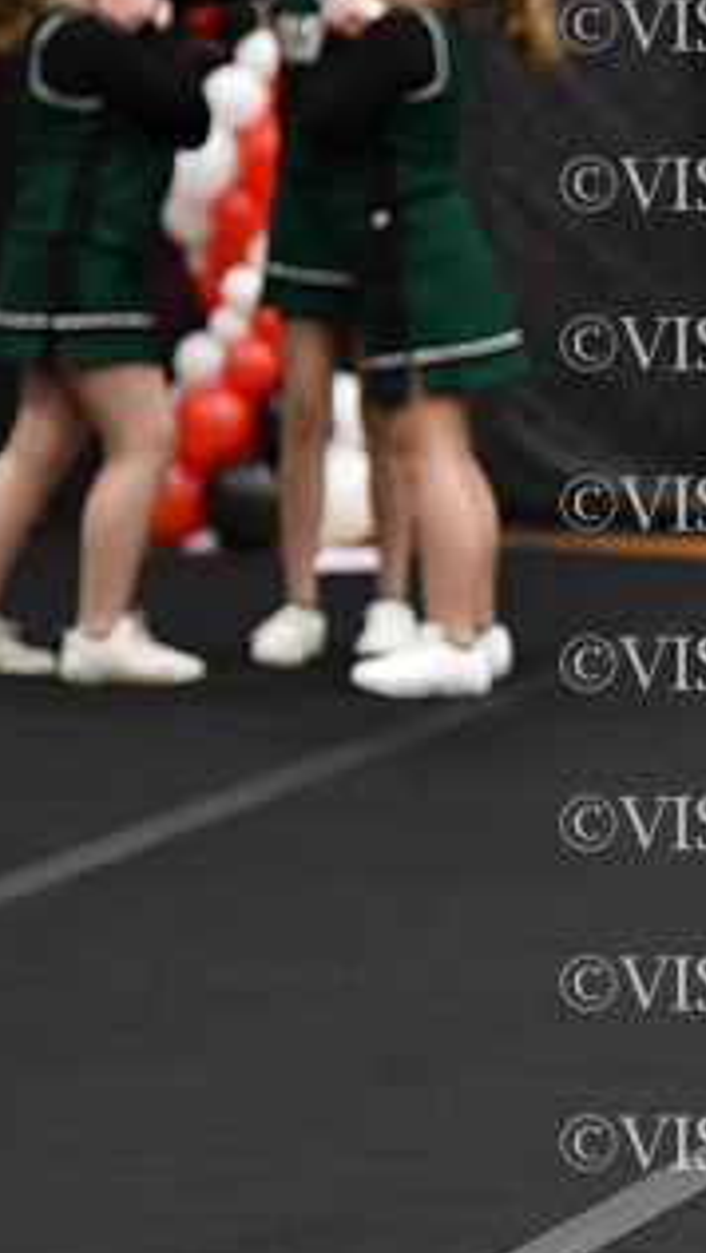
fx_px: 12899
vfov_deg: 5.6
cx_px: 1134
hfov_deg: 3.1
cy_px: 743
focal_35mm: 388
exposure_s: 1/800
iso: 5000
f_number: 2.8
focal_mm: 135
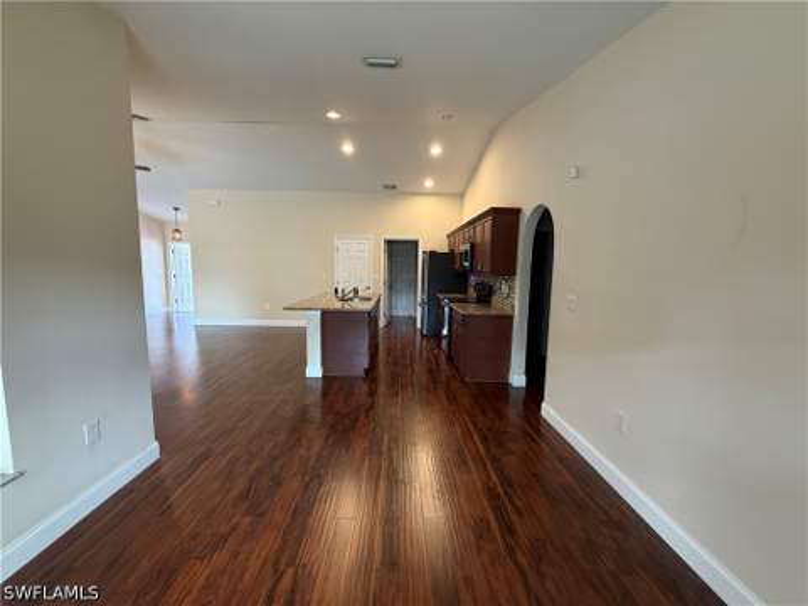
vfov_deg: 85.7
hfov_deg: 102.1
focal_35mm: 14
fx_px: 327
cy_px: 303
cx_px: 404
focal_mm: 2.22
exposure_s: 1/60
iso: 320
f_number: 2.2
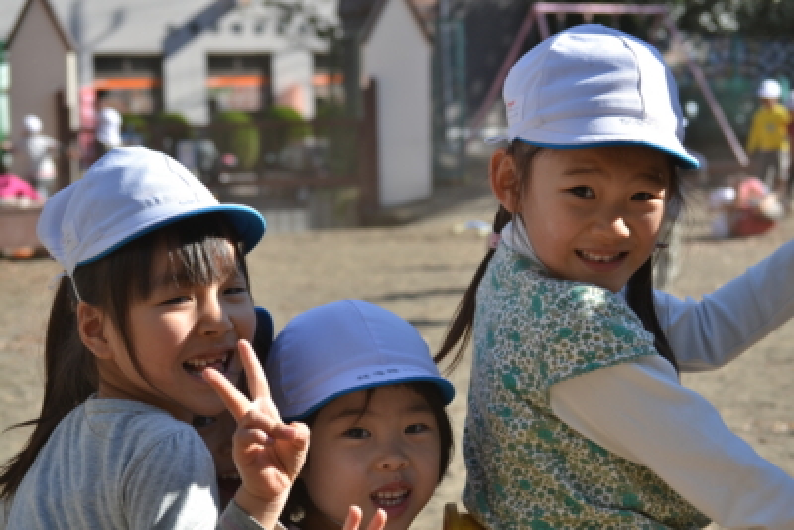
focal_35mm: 82
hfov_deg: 24.6
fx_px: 1820
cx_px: 397
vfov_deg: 16.6
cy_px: 265
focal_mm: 55
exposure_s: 1/200
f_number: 7.1
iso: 100
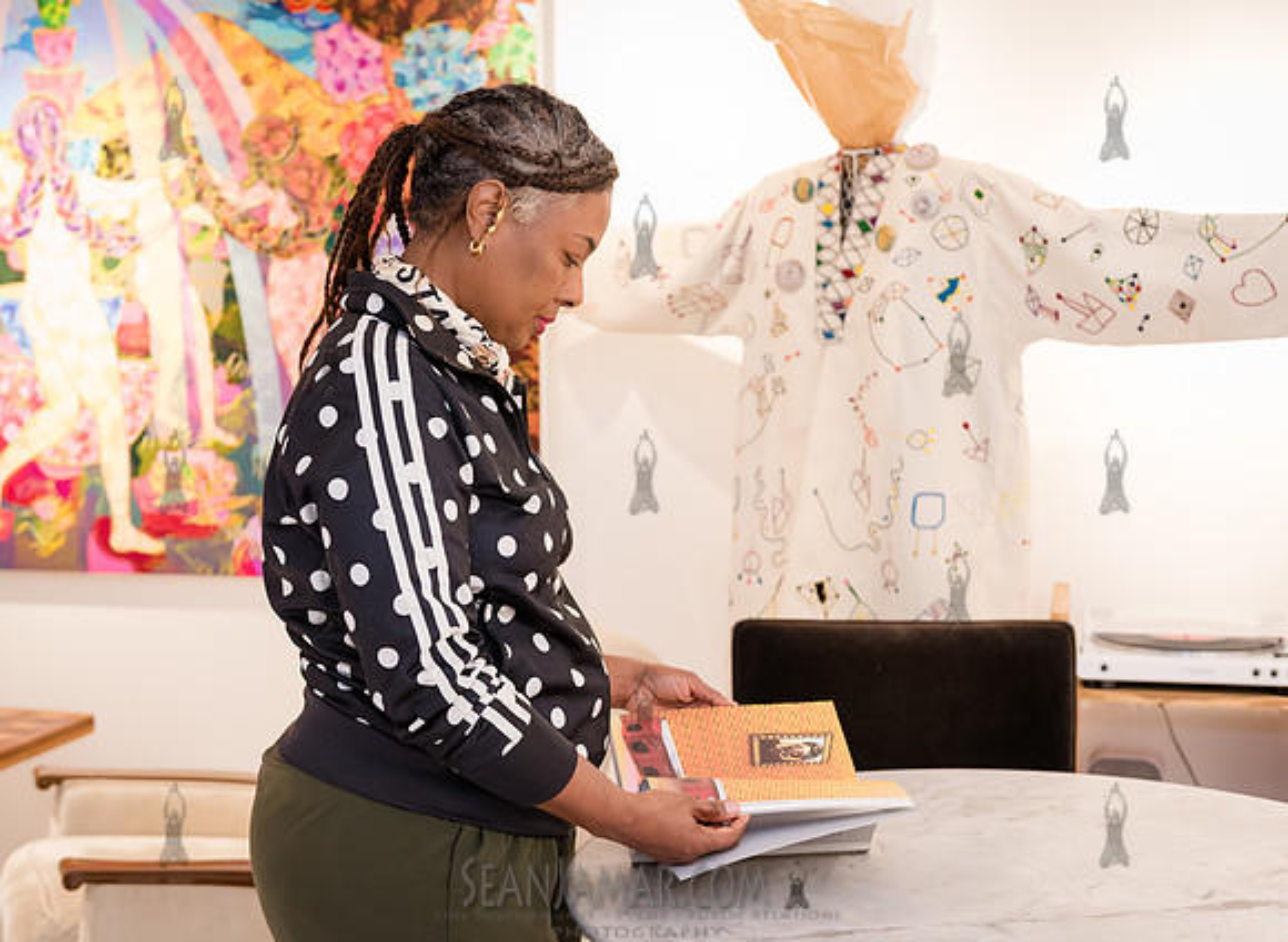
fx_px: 2006
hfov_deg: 35.6
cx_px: 574
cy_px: 496
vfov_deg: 26.4
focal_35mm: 54
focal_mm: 48
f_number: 3.5
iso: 1600
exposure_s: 1/160
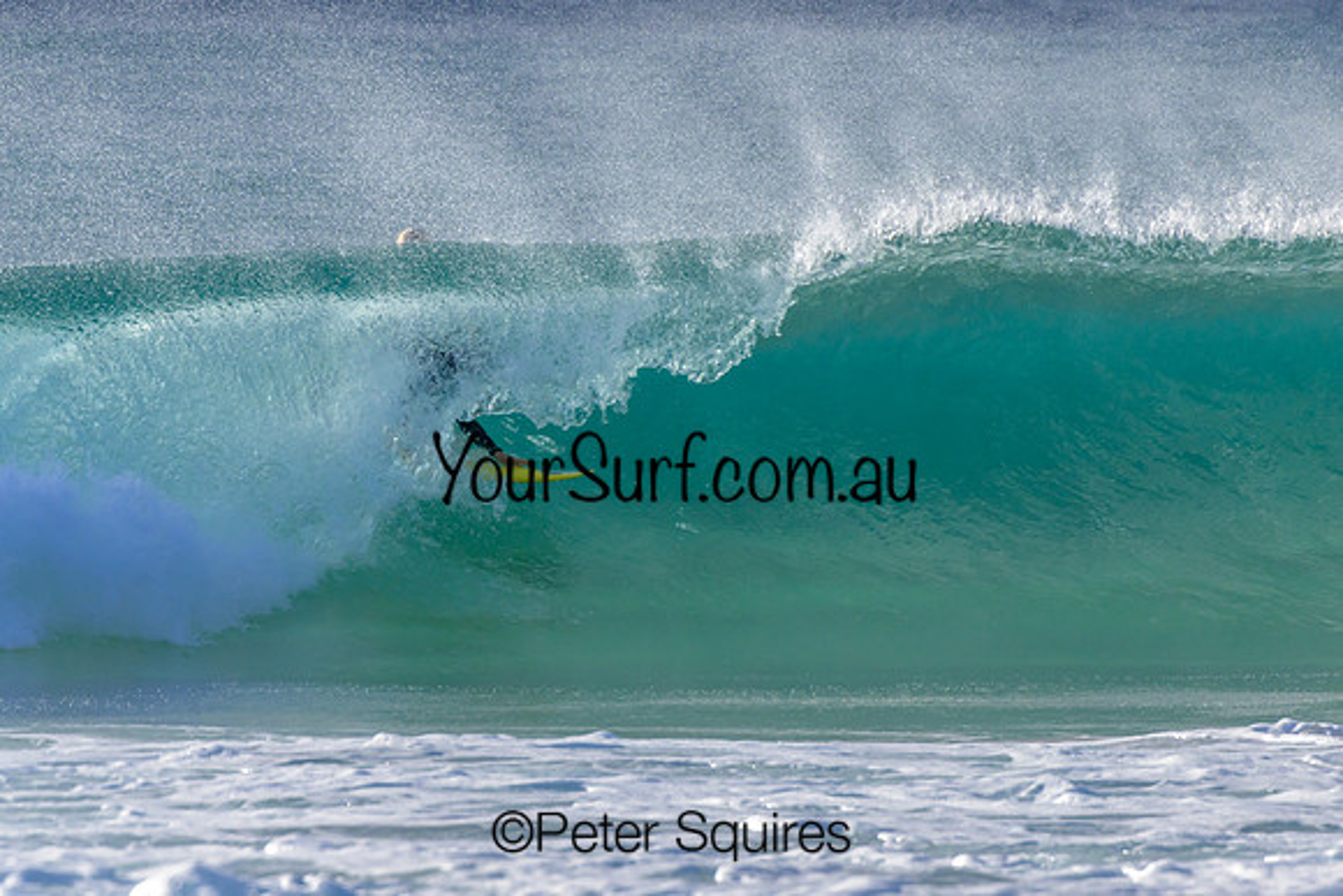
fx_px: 26119
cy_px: 448
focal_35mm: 700
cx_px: 672
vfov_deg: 2.0
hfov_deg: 2.9
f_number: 11
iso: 1400
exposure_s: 1/2000
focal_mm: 700
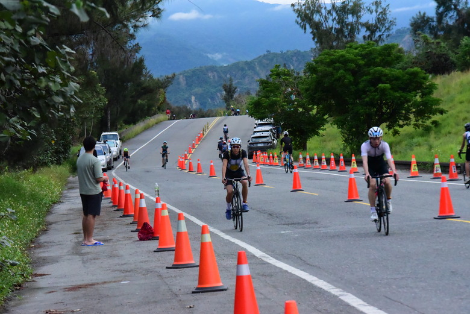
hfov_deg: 14.1
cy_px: 157
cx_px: 235
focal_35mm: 145
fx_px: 1894
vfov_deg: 9.5
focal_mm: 145
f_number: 10
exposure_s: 1/4000
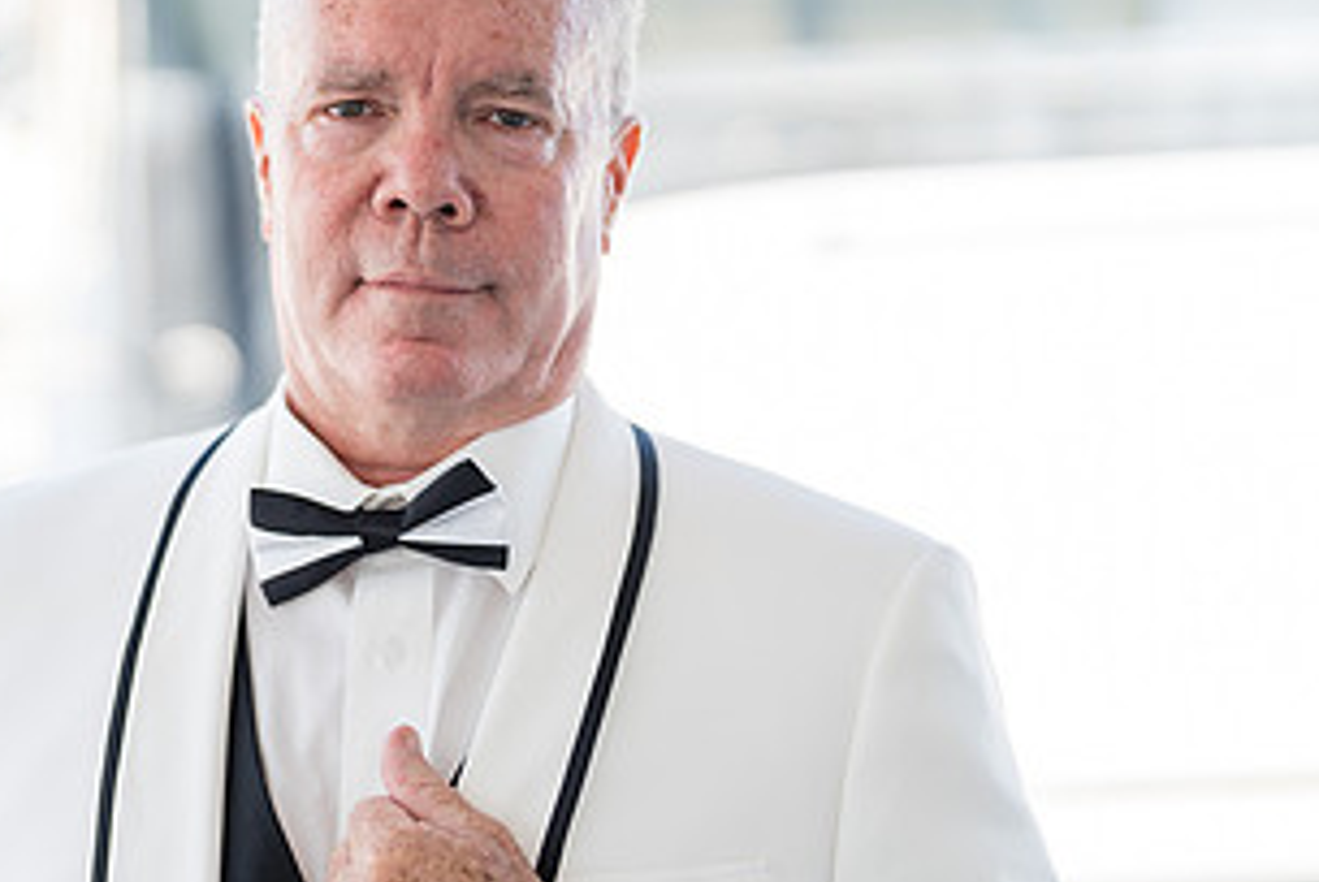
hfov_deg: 21.4
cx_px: 467
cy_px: 543
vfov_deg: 14.4
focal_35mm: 95
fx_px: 3484
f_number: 1.2
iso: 100
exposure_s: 1/1250
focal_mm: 50
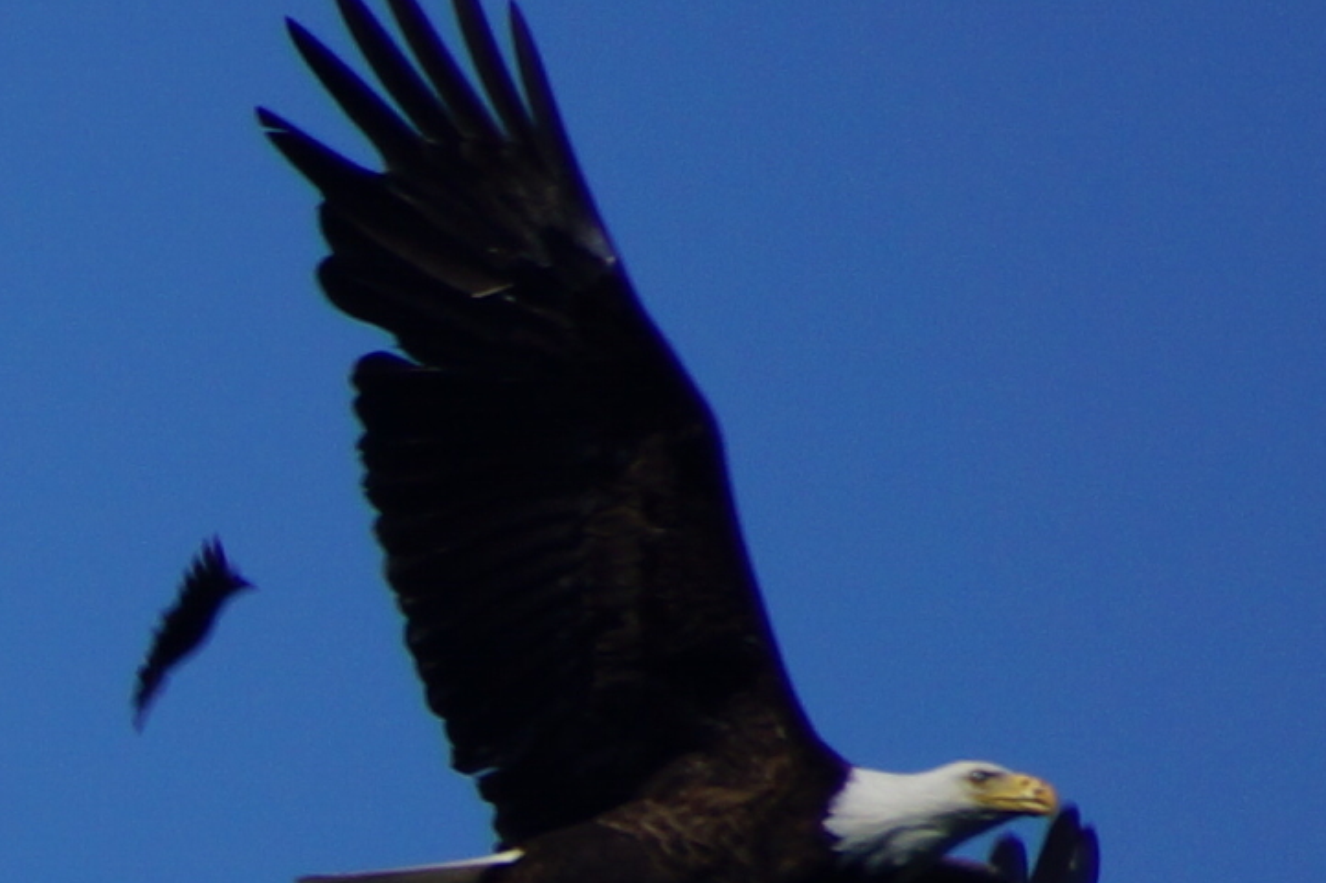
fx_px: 21431
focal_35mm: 582
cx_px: 331
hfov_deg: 3.5
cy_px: 547
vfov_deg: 2.4
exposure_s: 1/400
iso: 100
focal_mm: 250
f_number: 7.1
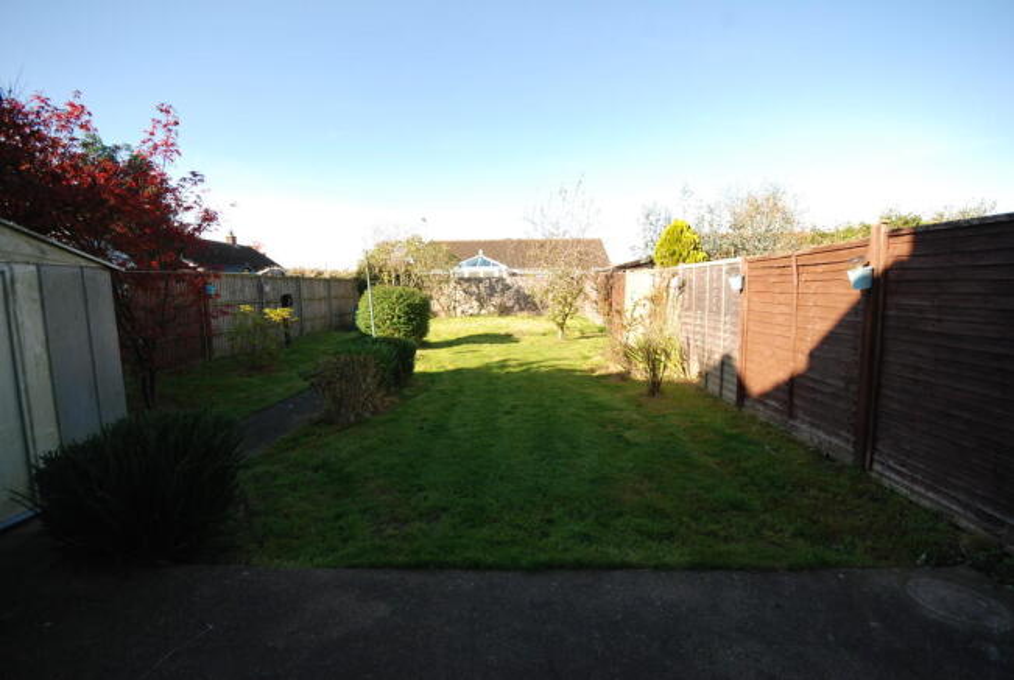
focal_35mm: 15
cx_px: 507
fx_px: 423
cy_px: 340
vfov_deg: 77.6
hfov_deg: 100.3
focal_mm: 10
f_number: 6.3
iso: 200
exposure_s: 1/160
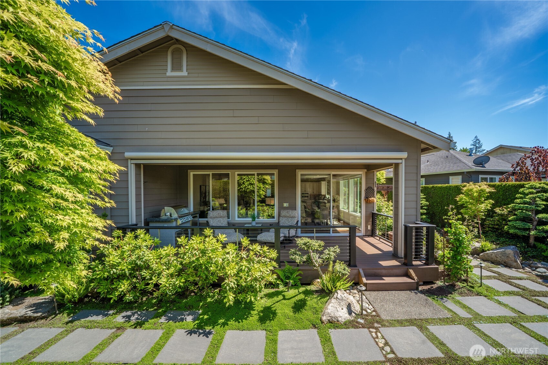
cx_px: 274
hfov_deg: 112.6
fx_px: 183
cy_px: 182
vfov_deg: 90.0
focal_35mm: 12
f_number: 7.1
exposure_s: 1/100
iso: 100
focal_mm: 12
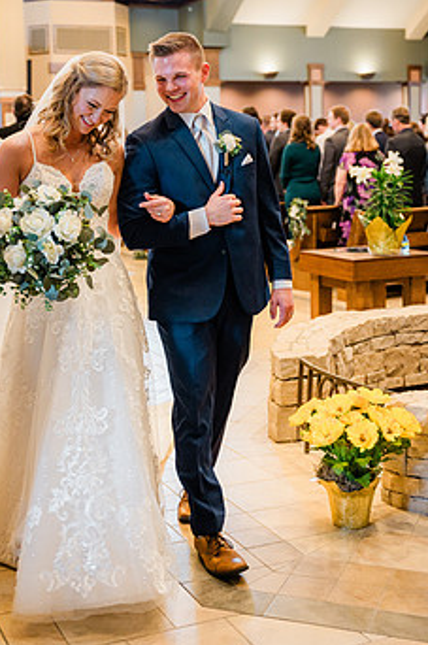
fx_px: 966
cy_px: 226
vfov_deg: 36.6
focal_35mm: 54
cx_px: 184
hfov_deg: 25.0
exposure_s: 1/250
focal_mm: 41
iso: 1000
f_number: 2.8
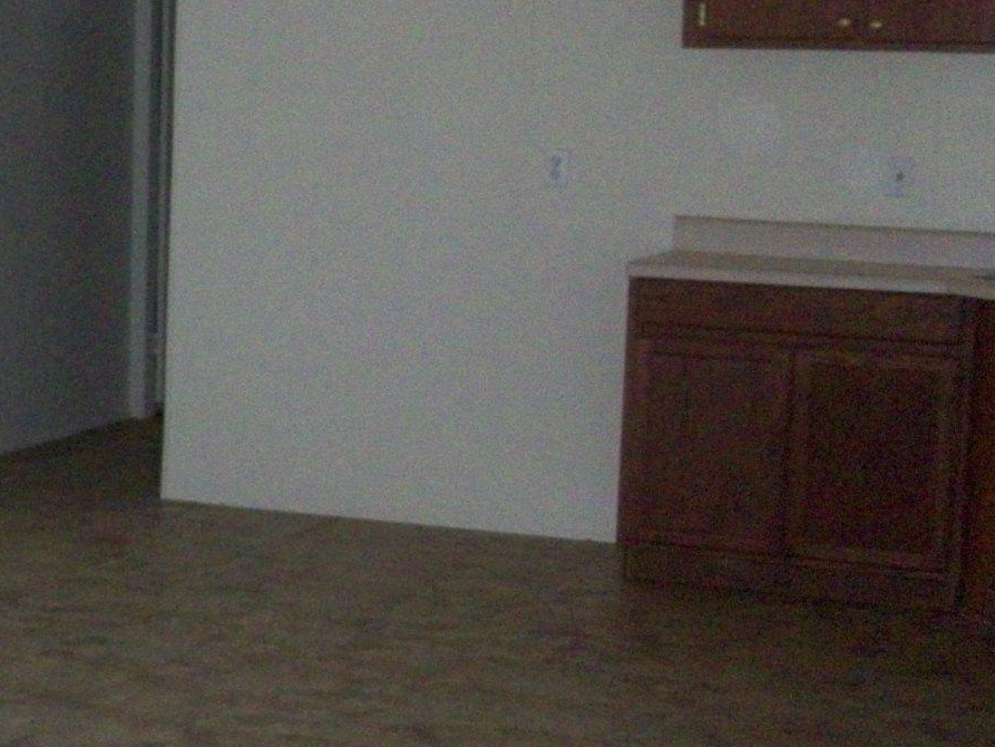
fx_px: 2242
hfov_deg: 23.5
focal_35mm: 78
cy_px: 192
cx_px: -101
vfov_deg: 18.8
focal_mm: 5.7
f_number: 2.8
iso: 320
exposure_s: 1/60
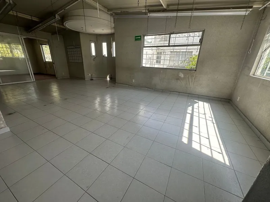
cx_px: 135
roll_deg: -1.5
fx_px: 109
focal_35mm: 14
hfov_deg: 102.1
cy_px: 101
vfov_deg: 85.7
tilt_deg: -19.9
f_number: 2.2
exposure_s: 1/218
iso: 40
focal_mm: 2.22
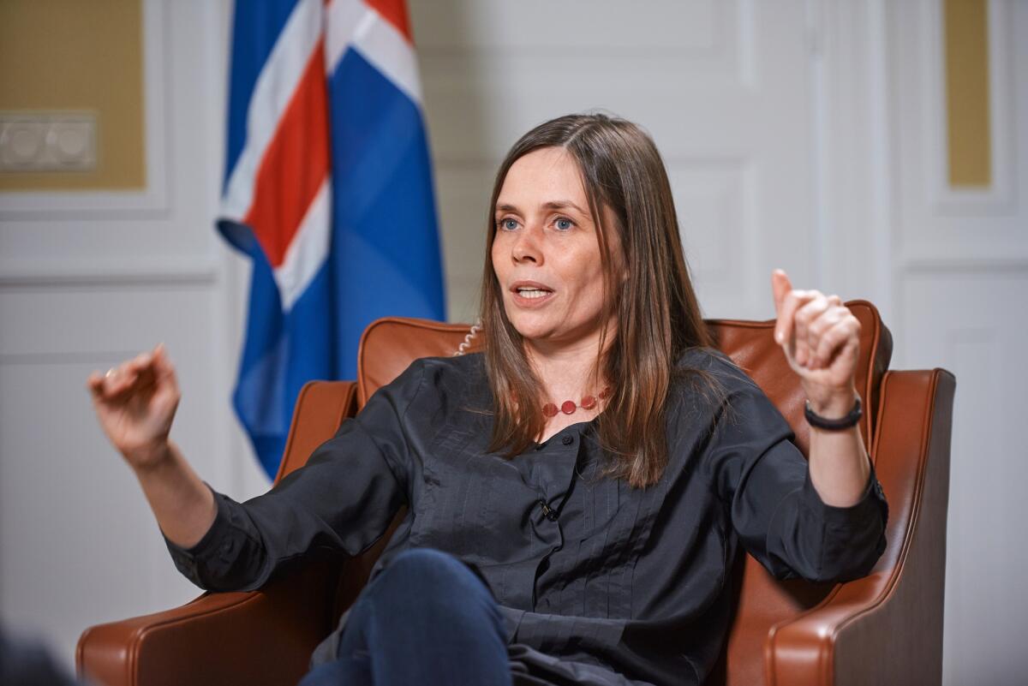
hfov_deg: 15.8
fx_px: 3713
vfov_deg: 10.6
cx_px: 514
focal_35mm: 130
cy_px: 343
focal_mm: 130
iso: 720
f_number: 2.8
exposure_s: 1/125
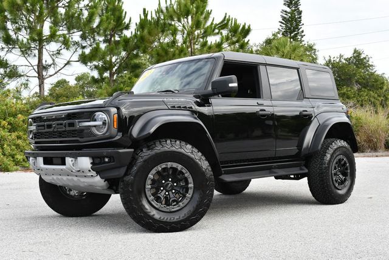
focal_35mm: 48
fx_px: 519
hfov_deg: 41.1
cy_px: 130
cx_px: 194
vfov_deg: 28.1
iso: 200
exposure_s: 1/250
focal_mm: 24
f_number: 5.6
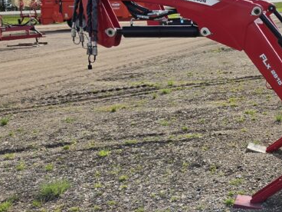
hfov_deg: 37.1
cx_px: 254
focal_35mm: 48
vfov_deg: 30.3
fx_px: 391
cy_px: 101
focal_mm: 5.4
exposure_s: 1/6032
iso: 80
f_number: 1.8
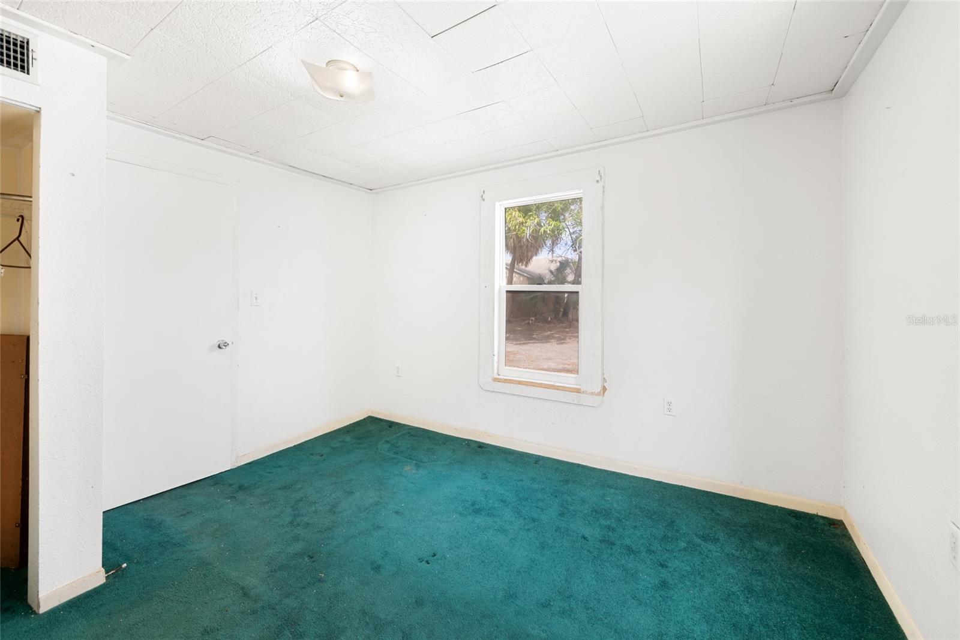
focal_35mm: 14
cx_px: 480
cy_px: 320
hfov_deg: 104.2
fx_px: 373
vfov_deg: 81.2
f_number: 9
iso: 250
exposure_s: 1/3
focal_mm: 14
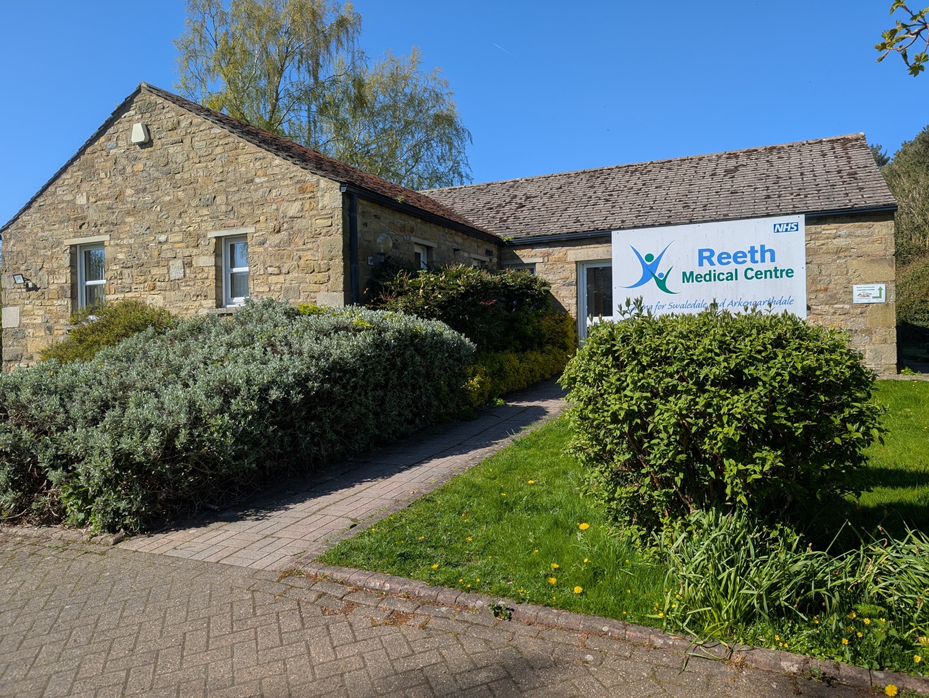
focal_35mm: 24
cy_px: 349
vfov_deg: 56.9
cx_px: 464
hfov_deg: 71.5
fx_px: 645
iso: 21
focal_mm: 6.9
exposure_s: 1/1346
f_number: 1.68
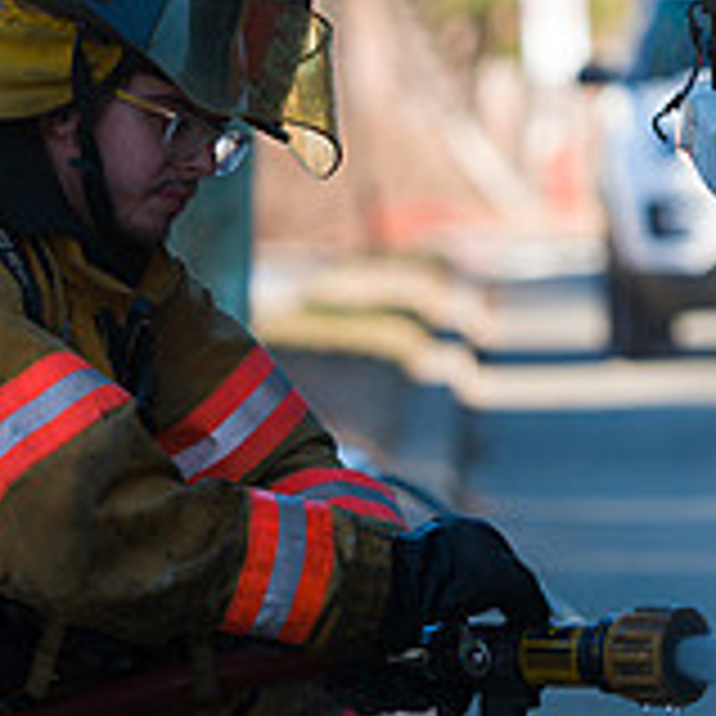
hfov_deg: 4.9
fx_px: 8424
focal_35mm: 360
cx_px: 212
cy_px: 432
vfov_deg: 4.9
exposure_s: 1/800
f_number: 3.2
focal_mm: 116
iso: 200
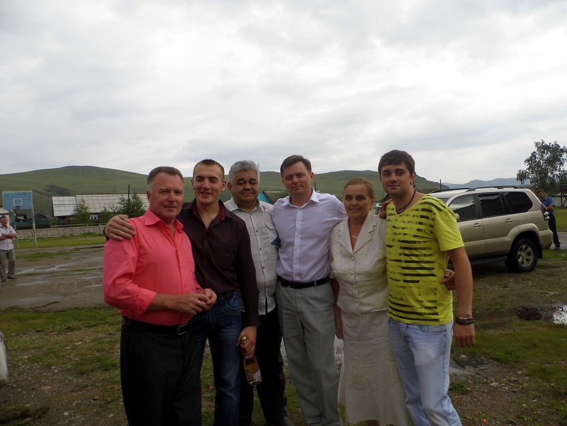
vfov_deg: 54.9
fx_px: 409
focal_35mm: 25
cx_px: 284
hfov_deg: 69.4
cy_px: 213
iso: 100
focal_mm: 4.5
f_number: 3.1
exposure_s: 1/640
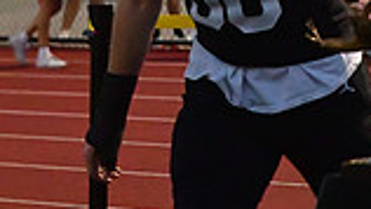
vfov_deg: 4.3
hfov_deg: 7.8
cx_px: 249
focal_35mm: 277
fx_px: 2726
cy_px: -181
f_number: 4.5
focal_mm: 62
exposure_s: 1/1600
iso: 10000
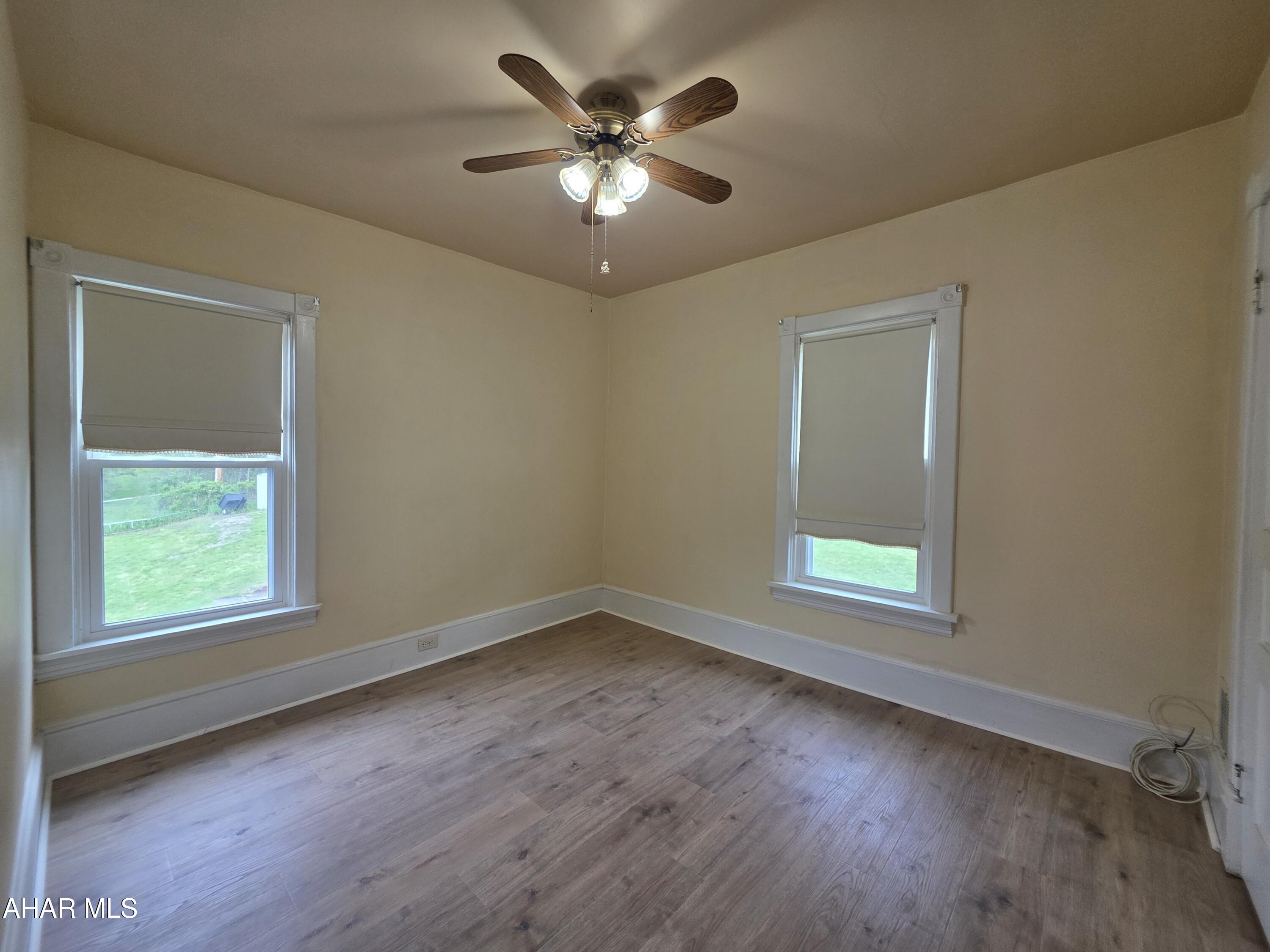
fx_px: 477
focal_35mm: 13
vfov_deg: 89.9
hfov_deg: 106.2
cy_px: 476
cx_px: 635
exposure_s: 1/120
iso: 100
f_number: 1.9
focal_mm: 2.2
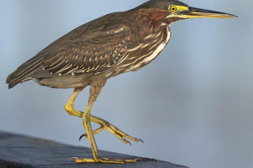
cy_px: 60
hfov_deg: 1.8
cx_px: 159
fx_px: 8053
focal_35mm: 1146
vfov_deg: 1.2
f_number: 8
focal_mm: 800
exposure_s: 1/2000
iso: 2000
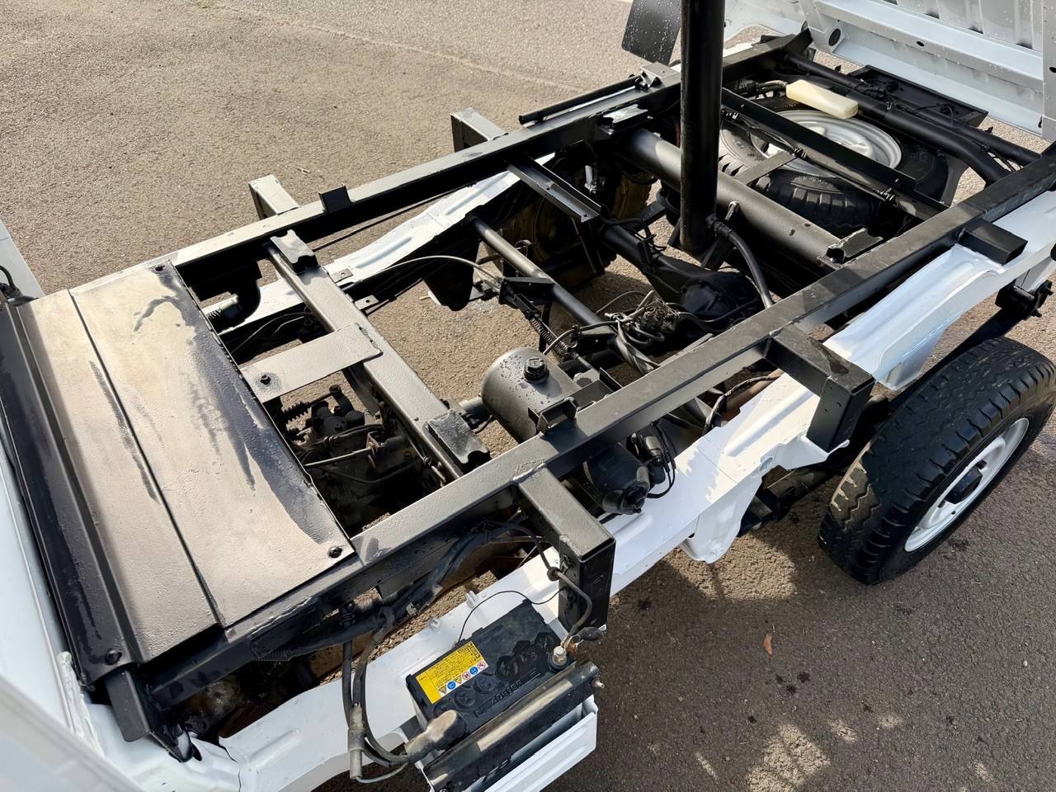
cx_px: 528
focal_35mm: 24
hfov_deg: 71.6
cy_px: 396
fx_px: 732
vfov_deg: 56.8
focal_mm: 6.76
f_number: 1.78
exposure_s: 1/1855
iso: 80
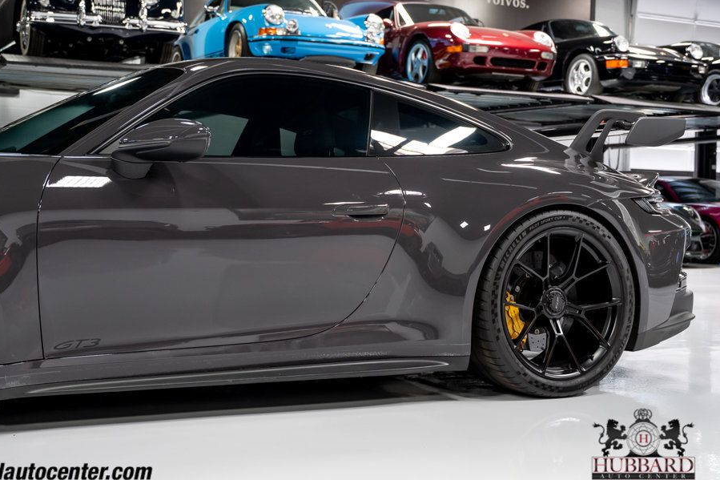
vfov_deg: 27.5
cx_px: 312
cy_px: 228
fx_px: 980
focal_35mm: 49
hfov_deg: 40.3
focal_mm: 43
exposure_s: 1/60
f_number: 4
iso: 800
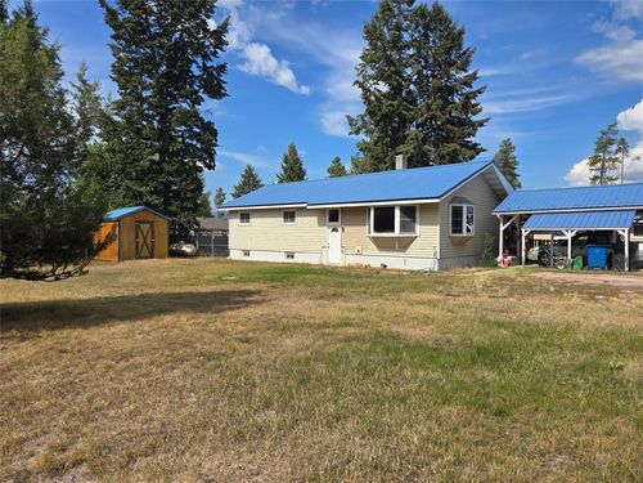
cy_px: 242
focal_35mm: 23
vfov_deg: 58.9
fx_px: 427
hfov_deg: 73.9
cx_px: 322
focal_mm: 6.3
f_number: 1.7
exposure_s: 1/932
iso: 12
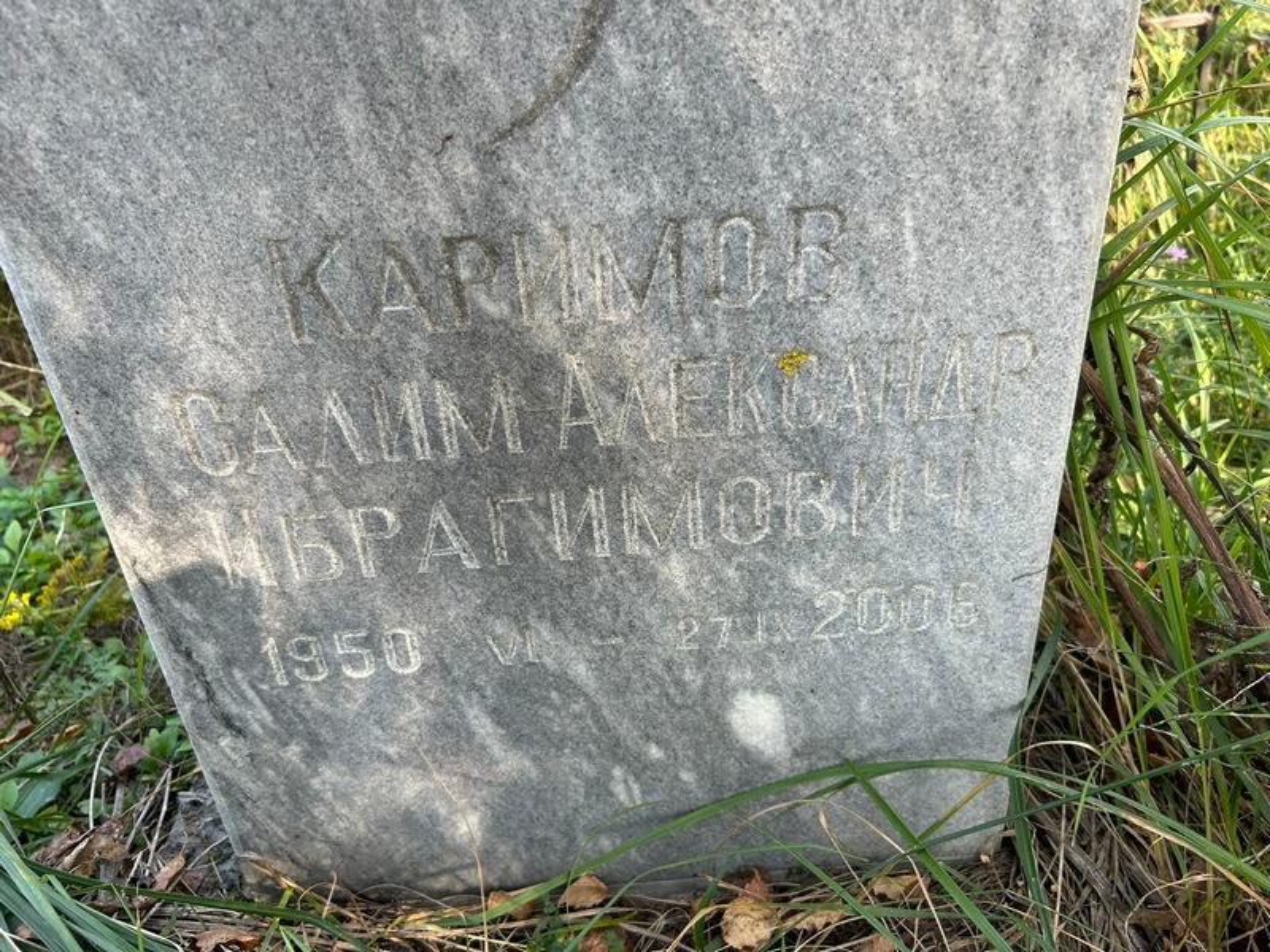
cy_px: 476
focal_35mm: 26
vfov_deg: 53.1
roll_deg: +1.3
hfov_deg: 67.3
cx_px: 635
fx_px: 954
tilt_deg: -29.0
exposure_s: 1/179
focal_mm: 5.7
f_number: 1.5
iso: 40
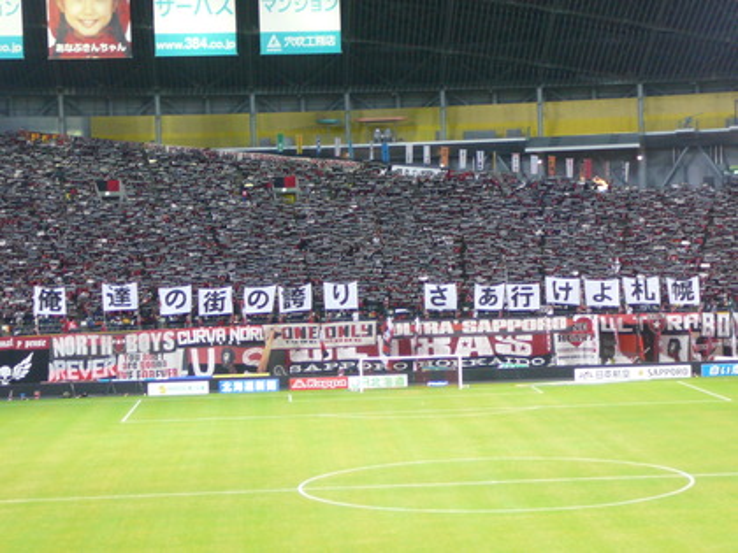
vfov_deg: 17.0
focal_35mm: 87
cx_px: 369
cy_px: 276
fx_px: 1855
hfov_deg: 22.5
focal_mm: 13
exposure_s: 1/10
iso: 200
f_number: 3.8
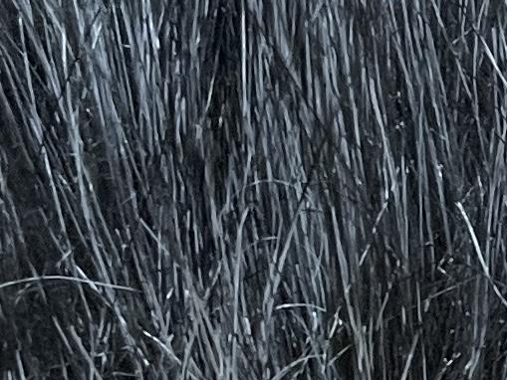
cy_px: 535
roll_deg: +0.2
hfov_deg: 8.9
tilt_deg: -0.9
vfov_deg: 7.1
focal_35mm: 206
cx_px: 1116
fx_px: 3018
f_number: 1.6
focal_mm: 4.2
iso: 200
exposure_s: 1/50
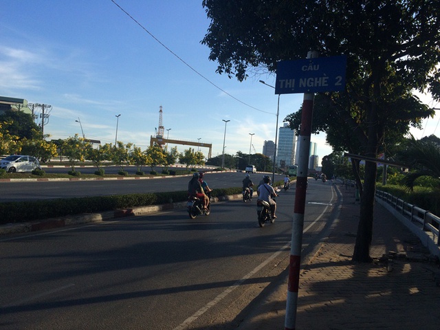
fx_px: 369
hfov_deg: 61.7
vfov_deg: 48.2
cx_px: 220
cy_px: 165
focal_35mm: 29
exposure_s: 1/1580
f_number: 2.2
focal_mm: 4.15
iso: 32
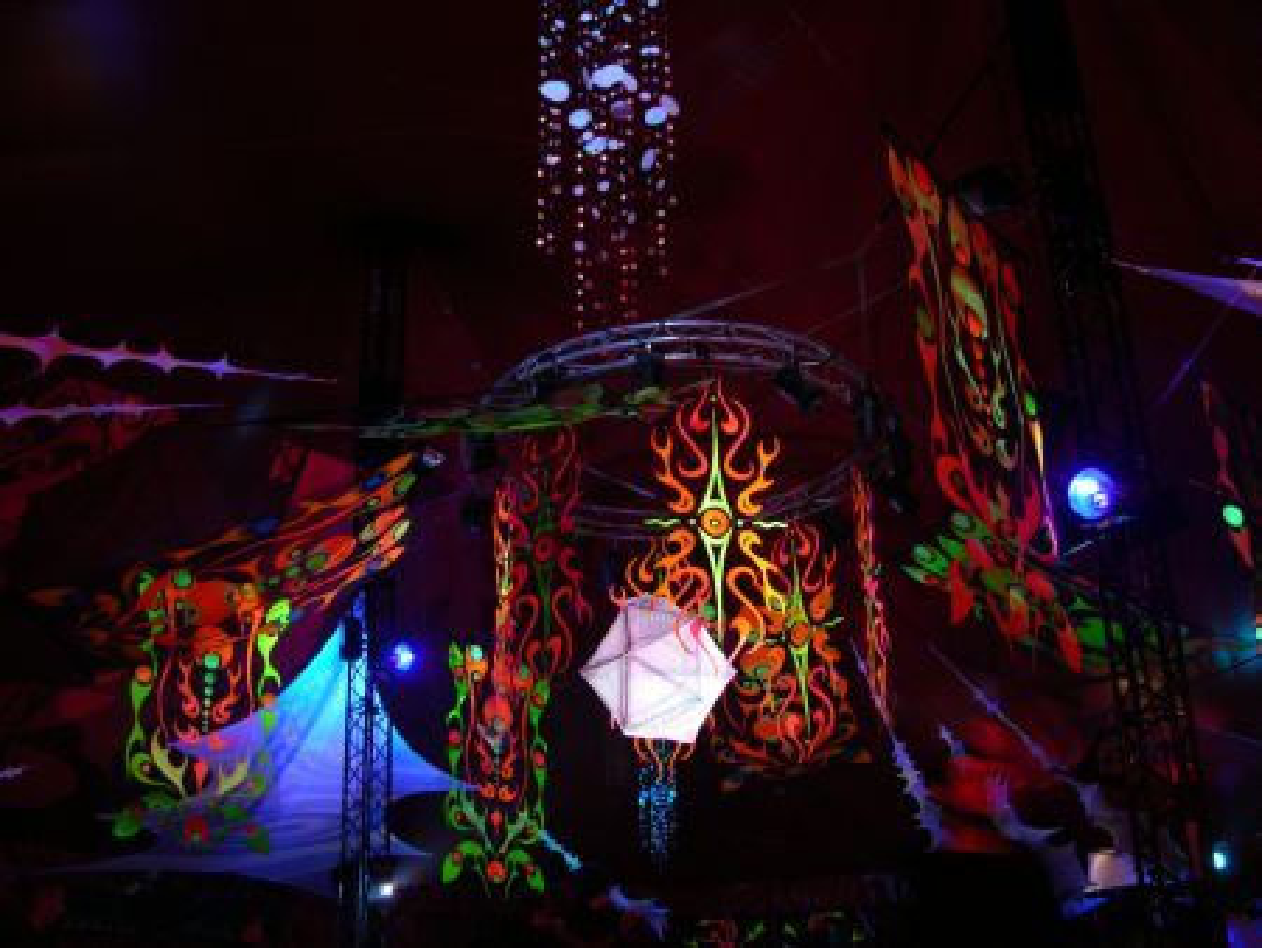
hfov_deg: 52.6
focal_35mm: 35
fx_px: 1277
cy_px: 474
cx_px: 631
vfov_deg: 40.7
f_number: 2.8
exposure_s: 1/1.2
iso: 200
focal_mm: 8.9
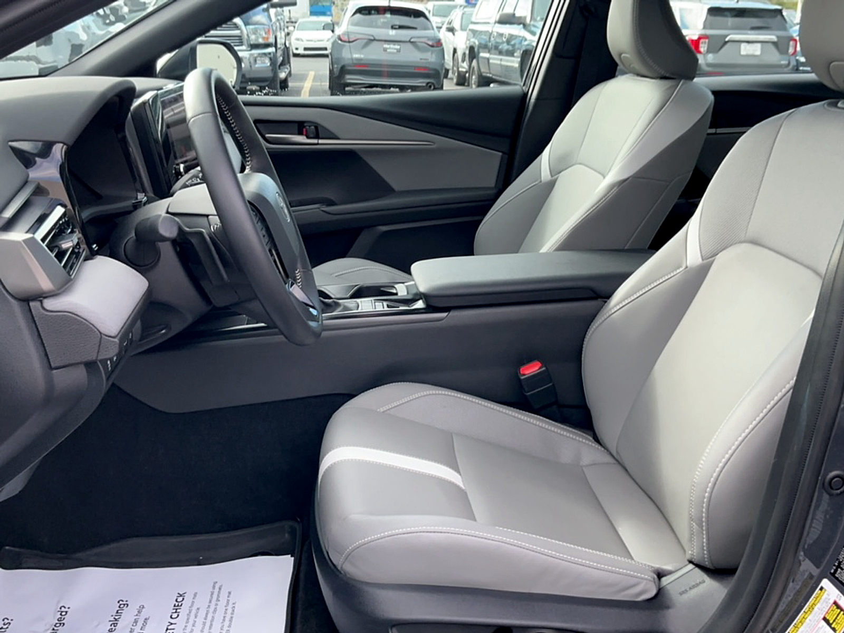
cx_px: 422
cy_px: 316
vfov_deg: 46.8
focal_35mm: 30
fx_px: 731
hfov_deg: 60.0
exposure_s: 1/120
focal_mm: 3
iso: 25
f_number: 1.8
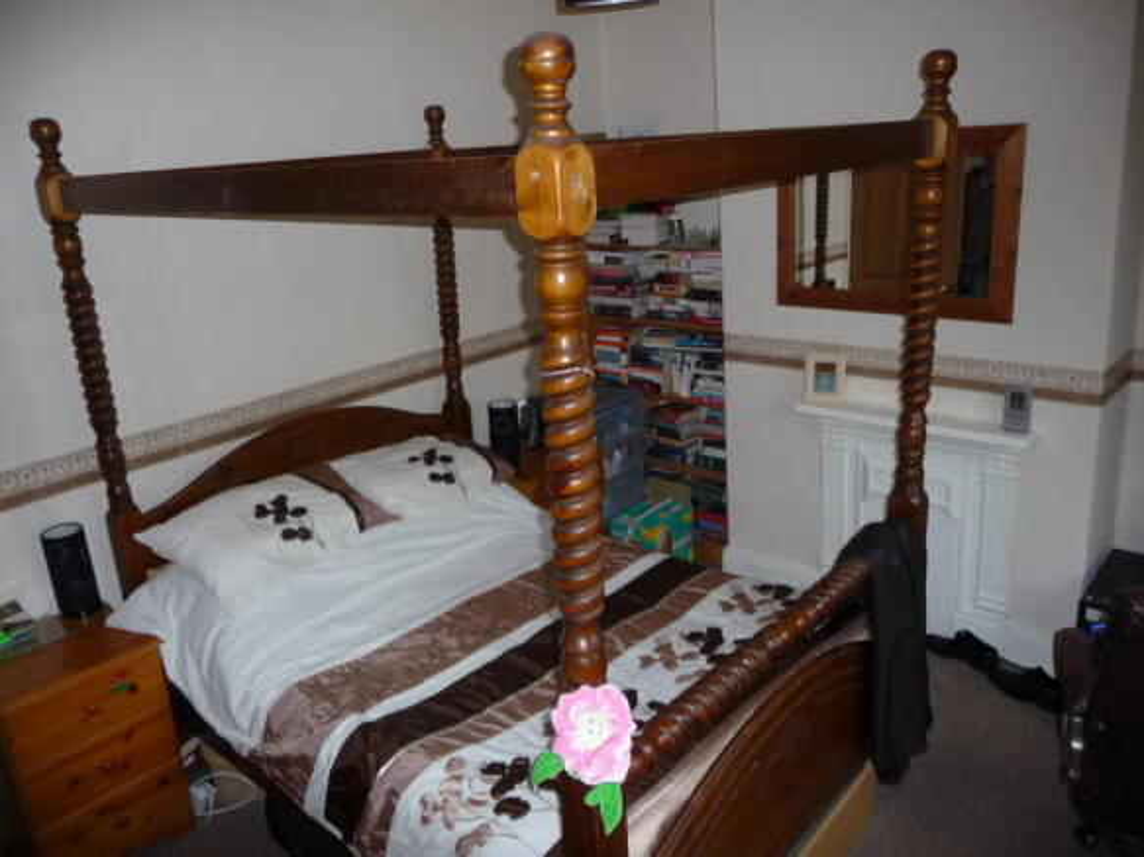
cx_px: 572
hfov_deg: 63.5
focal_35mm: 28
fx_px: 925
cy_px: 428
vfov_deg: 49.7
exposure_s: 1/30
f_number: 3.3
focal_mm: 4.7
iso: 200
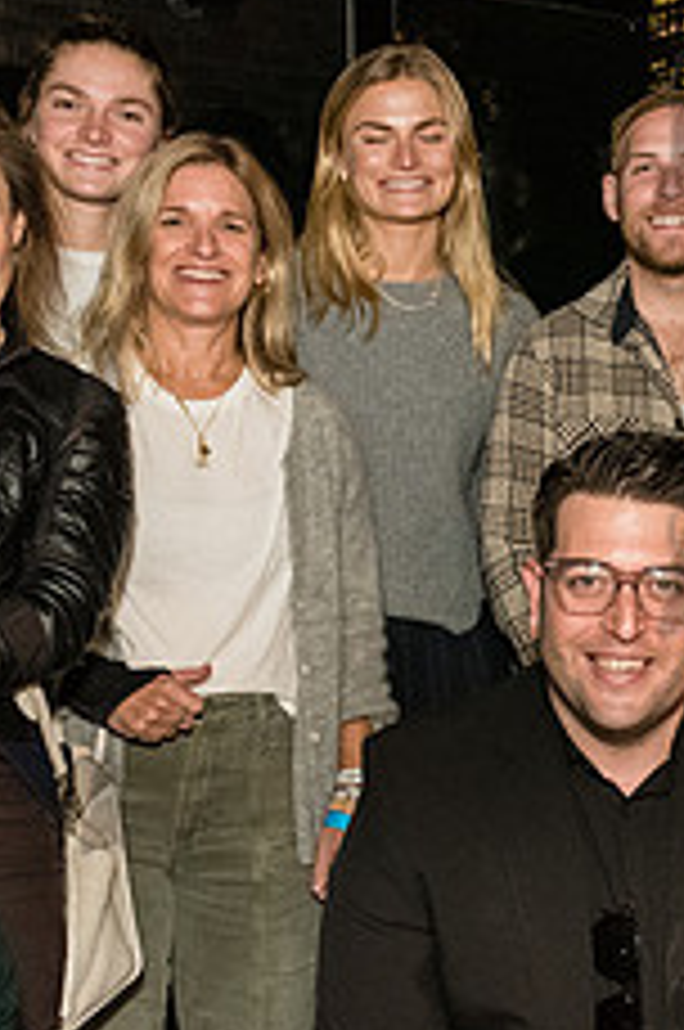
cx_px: 701
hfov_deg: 20.4
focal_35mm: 64
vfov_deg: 31.4
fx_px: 1829
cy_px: 556
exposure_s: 1/160
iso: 6400
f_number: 4.5
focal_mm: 24
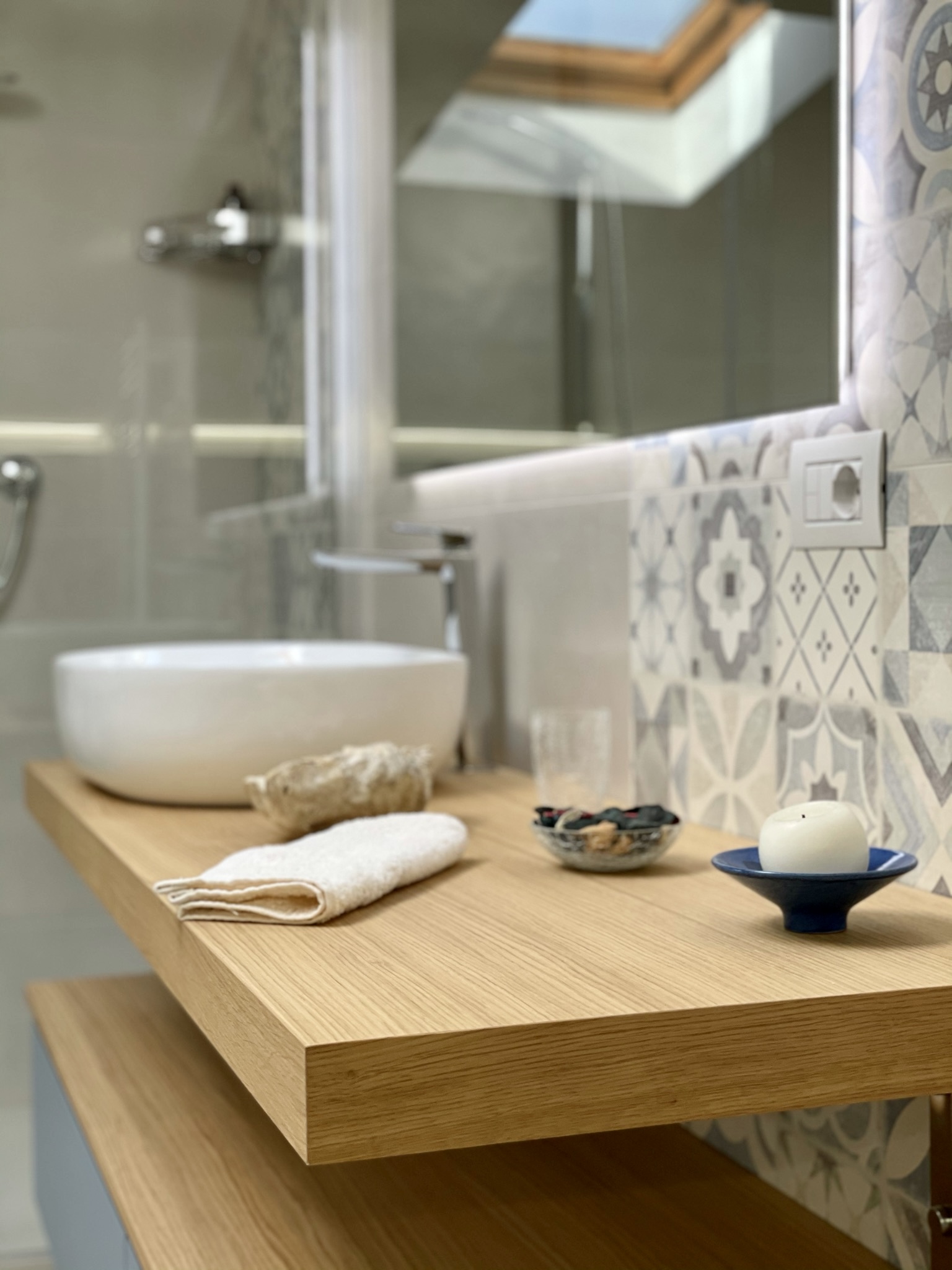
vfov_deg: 36.8
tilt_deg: -1.0
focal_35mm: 52
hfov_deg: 28.0
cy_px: 635
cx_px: 476
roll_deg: +0.3
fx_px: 1907
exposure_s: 1/122
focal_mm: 6
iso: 64
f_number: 2
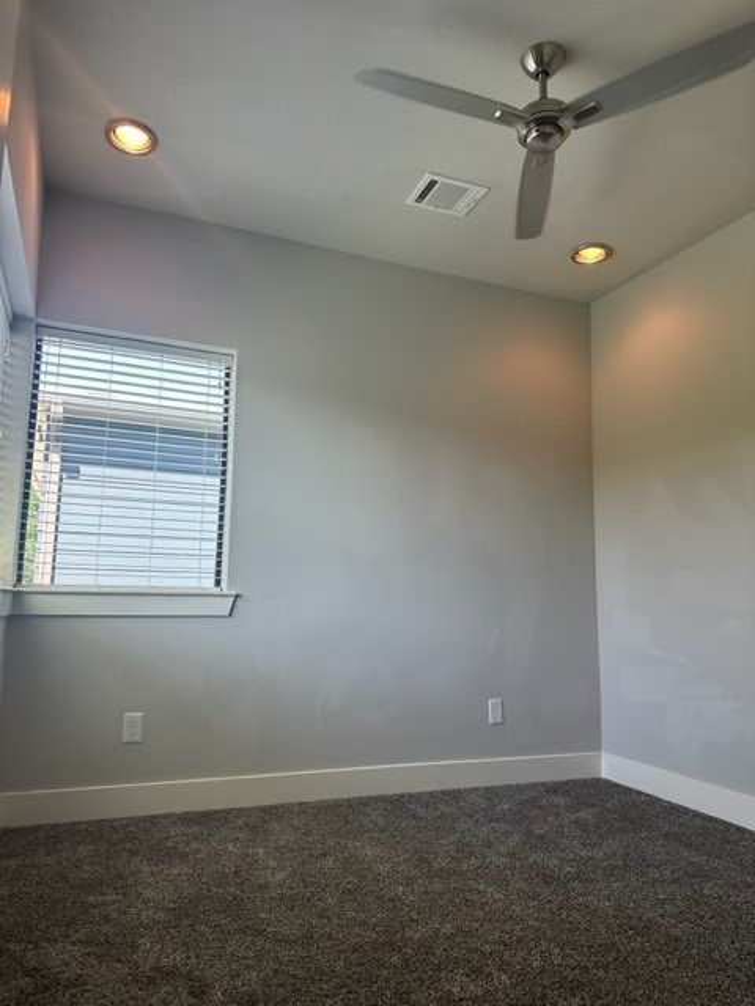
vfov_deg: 71.6
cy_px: 503
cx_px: 378
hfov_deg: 56.8
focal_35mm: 24
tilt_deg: +8.1
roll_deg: -1.5
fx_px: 698
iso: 100
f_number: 1.78
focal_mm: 6.86
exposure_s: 1/150
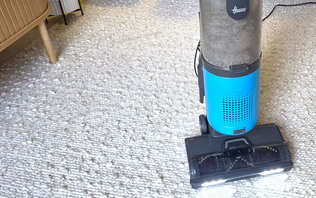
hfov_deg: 48.1
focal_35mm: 40
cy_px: 67
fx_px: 345
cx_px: 221
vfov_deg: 31.8
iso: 160
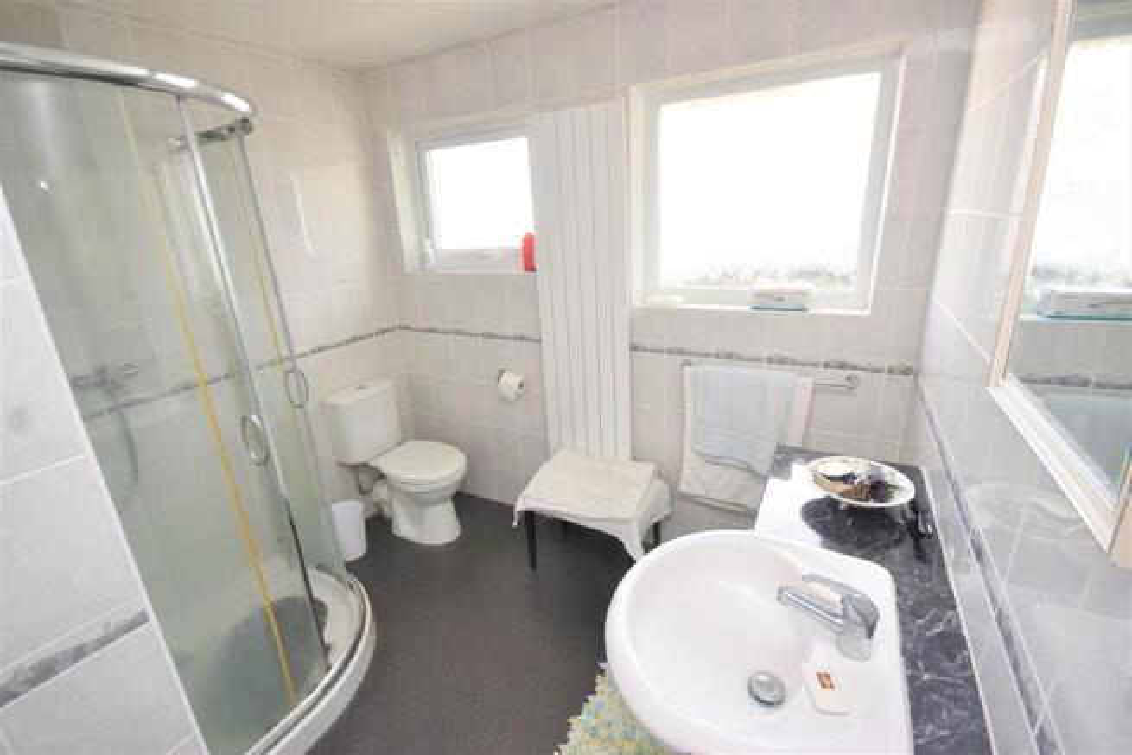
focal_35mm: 15
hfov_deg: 100.4
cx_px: 566
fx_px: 472
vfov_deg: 77.4
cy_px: 378
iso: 400
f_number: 5
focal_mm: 10
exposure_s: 1/200
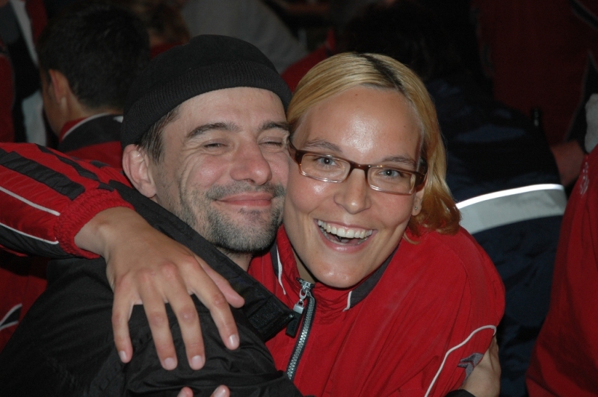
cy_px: 198
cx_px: 299
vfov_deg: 15.2
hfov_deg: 22.6
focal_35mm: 90
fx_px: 1494
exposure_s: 1/60
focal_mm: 60
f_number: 4.5
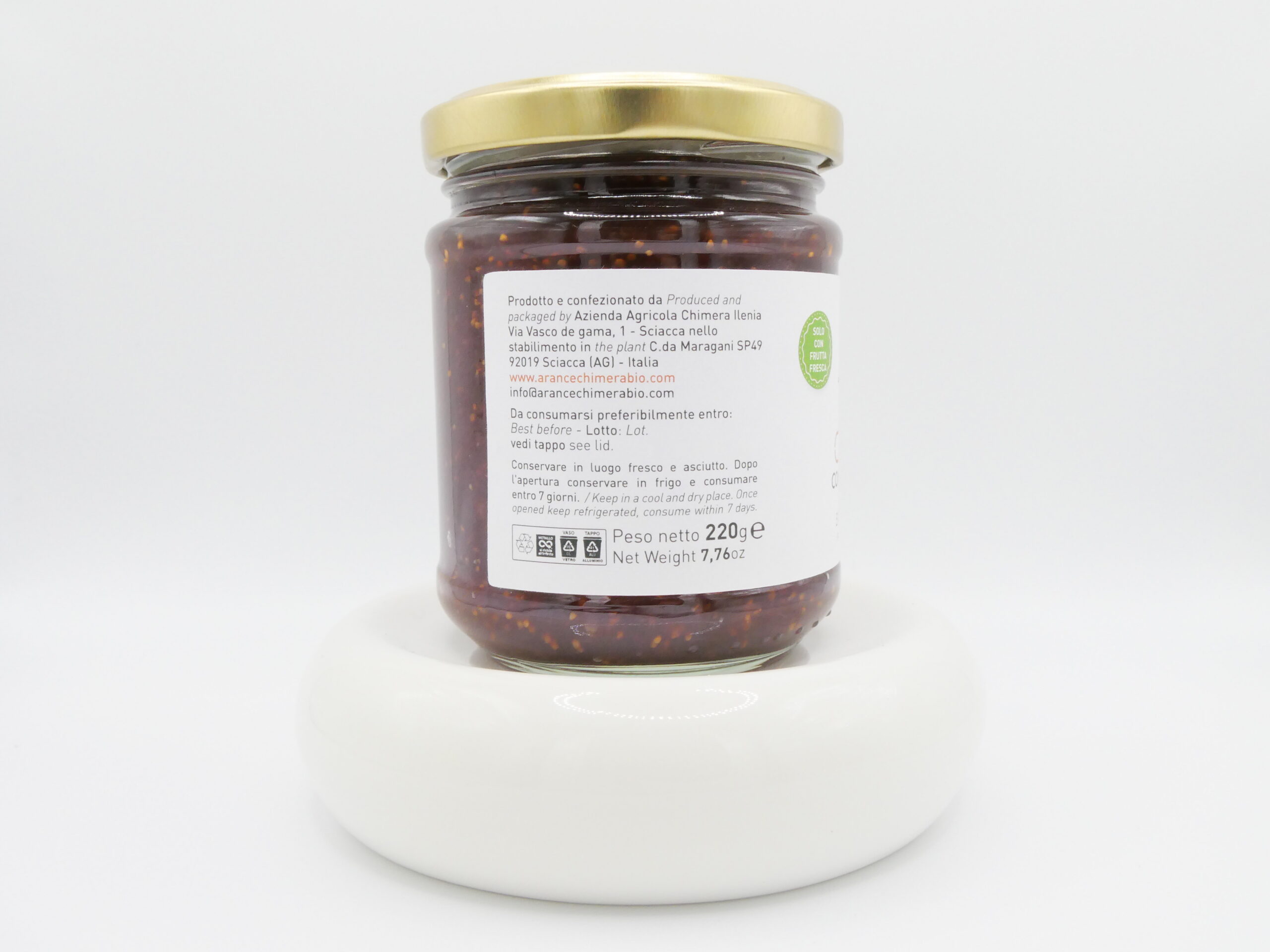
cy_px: 476
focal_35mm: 33
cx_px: 635
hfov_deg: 55.4
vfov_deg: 42.9
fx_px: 1211
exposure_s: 1/80
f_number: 5.6
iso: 80
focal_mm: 5.8
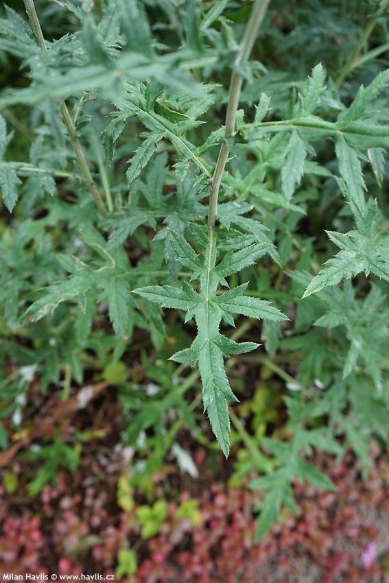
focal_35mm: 28
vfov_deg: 65.5
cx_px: 194
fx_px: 454
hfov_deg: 46.4
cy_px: 292
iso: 100
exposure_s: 1/60
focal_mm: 28
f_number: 5
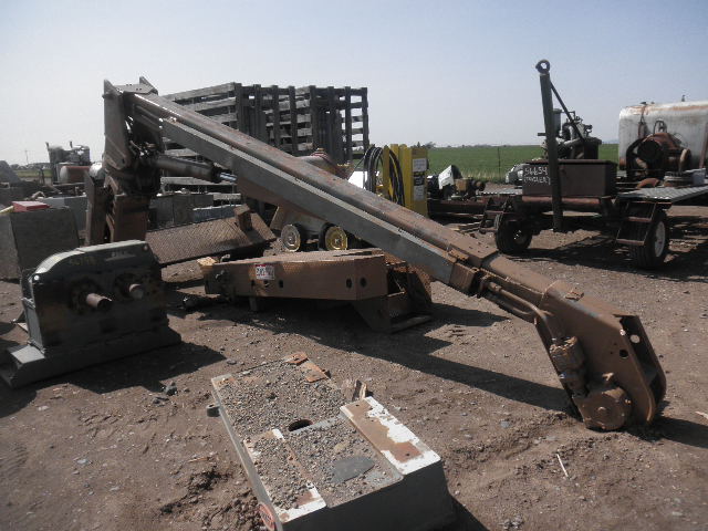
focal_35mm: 28
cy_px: 266
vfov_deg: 49.7
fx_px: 573
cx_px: 354
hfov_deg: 63.4
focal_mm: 5
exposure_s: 1/160
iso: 64
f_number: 8.5
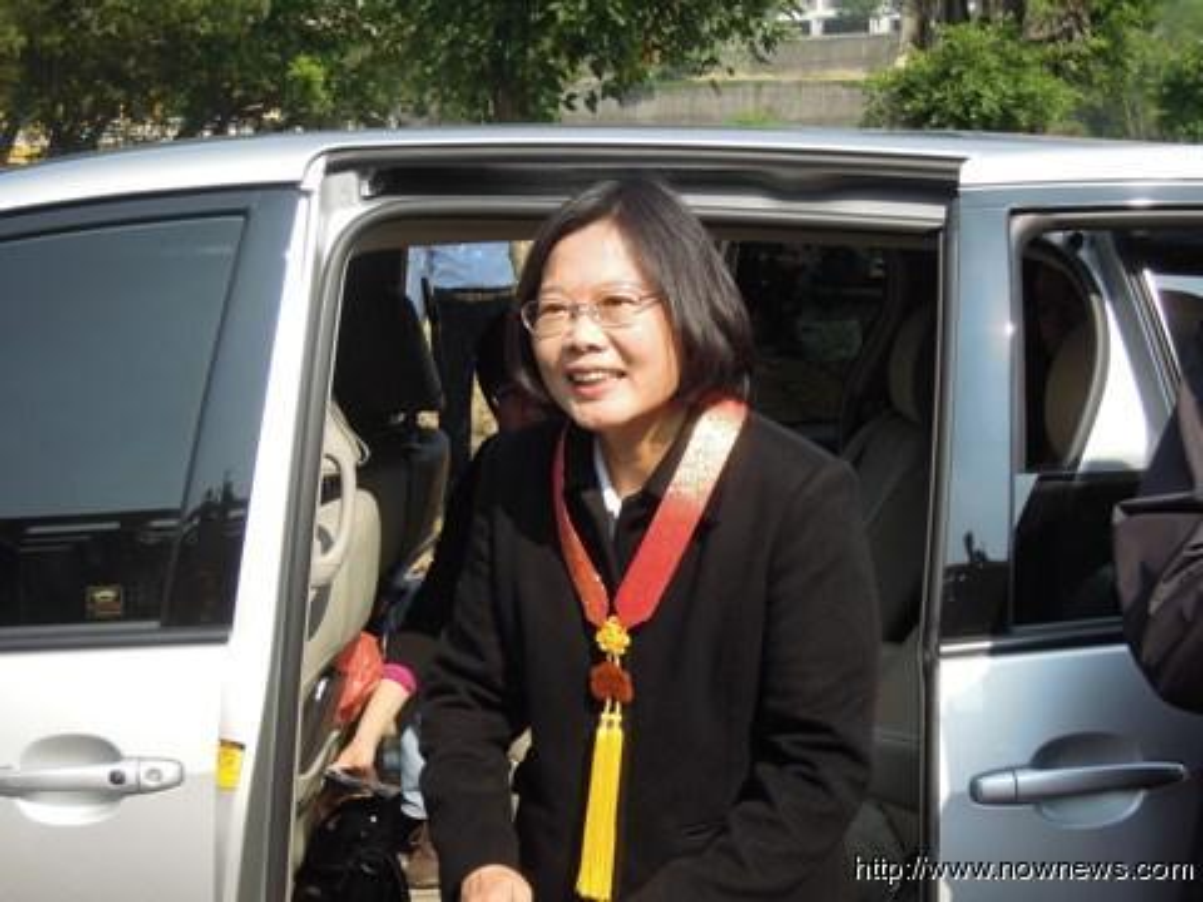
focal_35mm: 55
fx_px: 1911
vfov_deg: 26.6
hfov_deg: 34.9
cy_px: 451
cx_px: 602
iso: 160
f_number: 3.5
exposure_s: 1/1000
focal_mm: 9.9
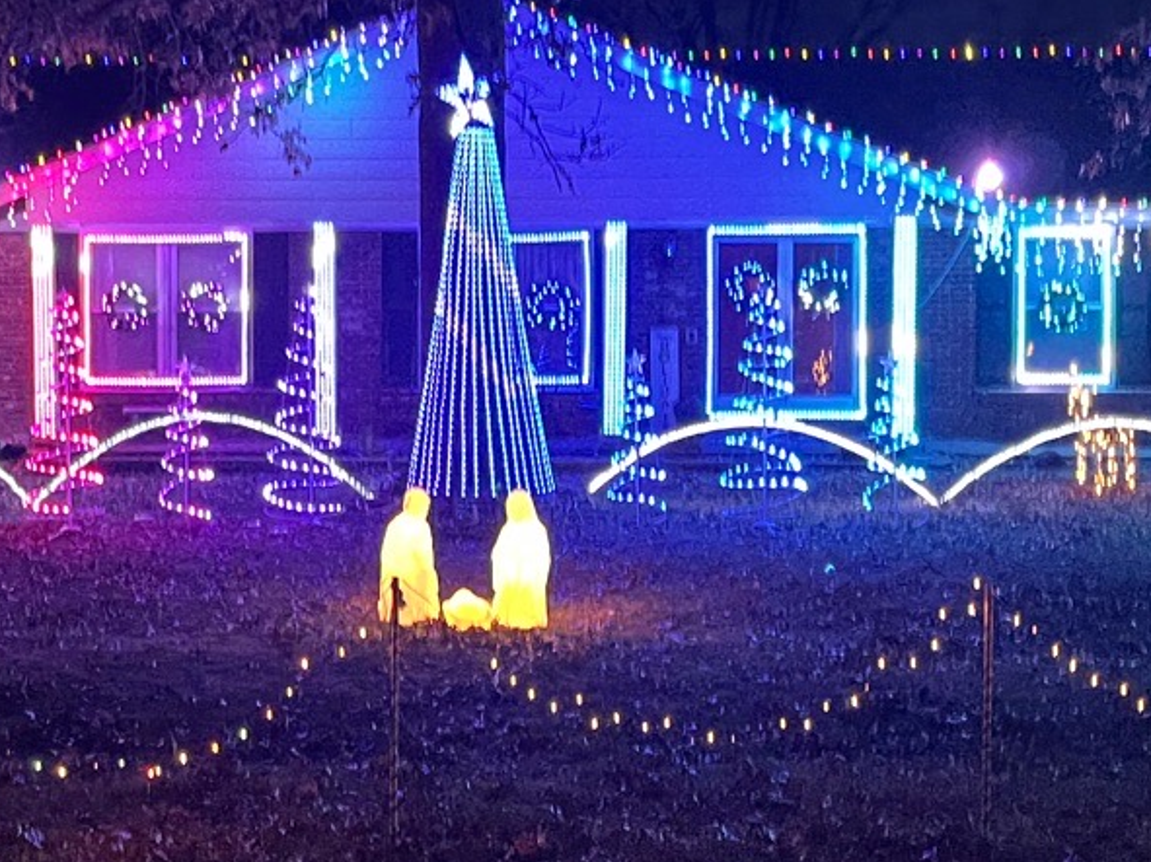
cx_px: 376
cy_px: 406
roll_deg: -0.9
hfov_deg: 29.2
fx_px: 2194
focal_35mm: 66
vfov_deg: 22.2
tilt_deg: -3.3
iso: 1250
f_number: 1.6
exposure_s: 1/17
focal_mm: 5.1
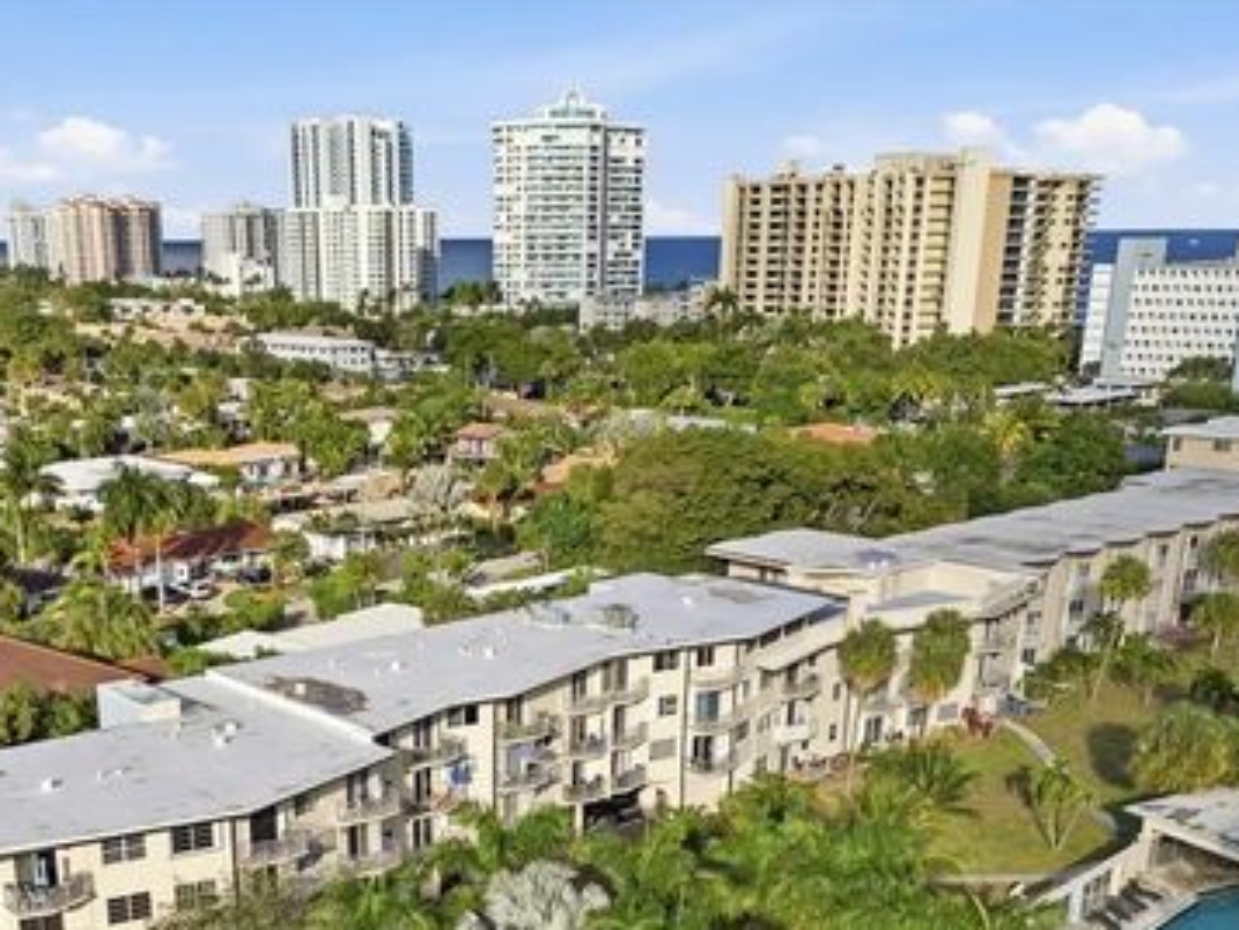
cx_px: 458
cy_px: 826
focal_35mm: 43
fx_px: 1540
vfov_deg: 32.1
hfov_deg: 43.5
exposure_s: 1/6400
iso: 100
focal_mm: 6.7
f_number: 1.7
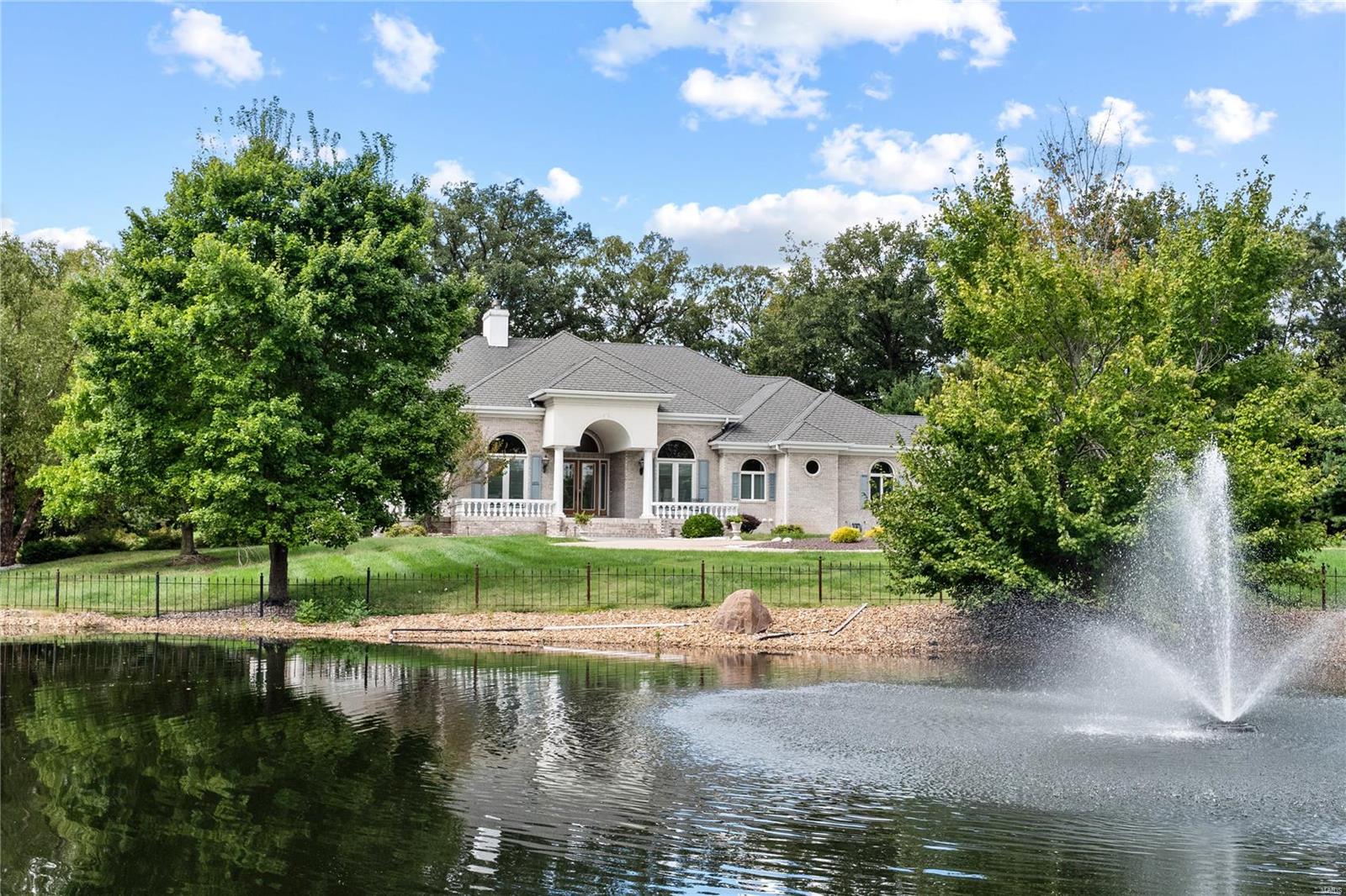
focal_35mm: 40
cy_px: 448
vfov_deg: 33.4
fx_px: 1495
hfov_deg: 48.5
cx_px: 673
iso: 400
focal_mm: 20
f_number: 8
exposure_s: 1/320
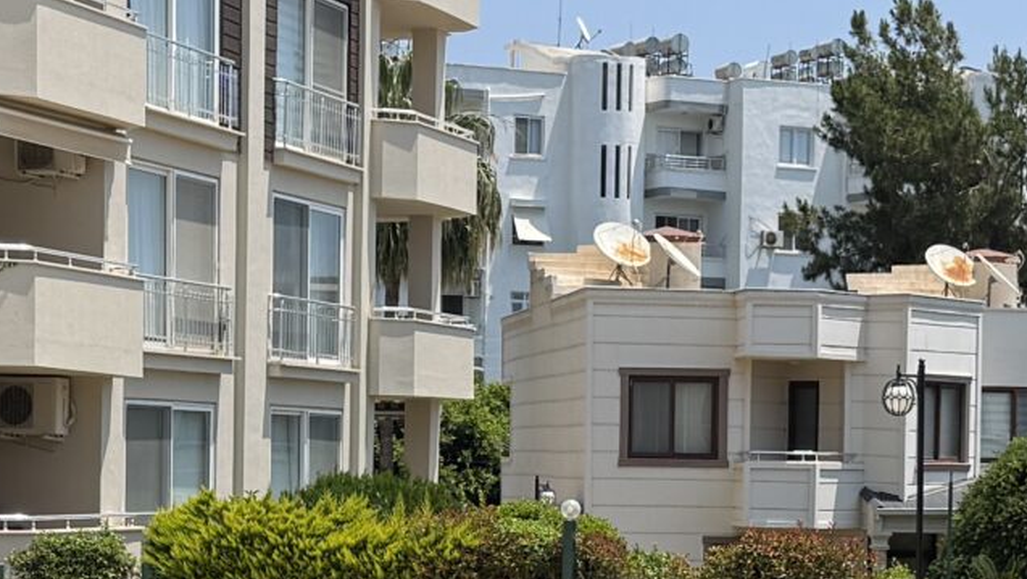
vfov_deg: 11.5
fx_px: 2861
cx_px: 645
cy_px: 489
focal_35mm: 105
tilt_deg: -0.3
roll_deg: -0.8
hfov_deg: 20.3
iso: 80
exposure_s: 1/4975
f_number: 1.78
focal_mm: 6.76
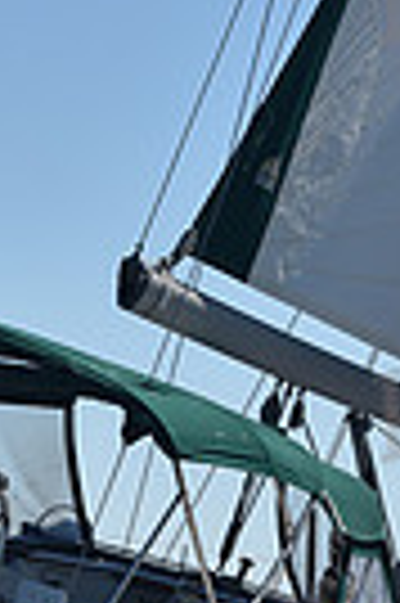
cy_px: 641
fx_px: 5079
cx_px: 144
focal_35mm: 304
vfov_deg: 6.8
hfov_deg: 4.5
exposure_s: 1/1000
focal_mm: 70
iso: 200
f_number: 5.6
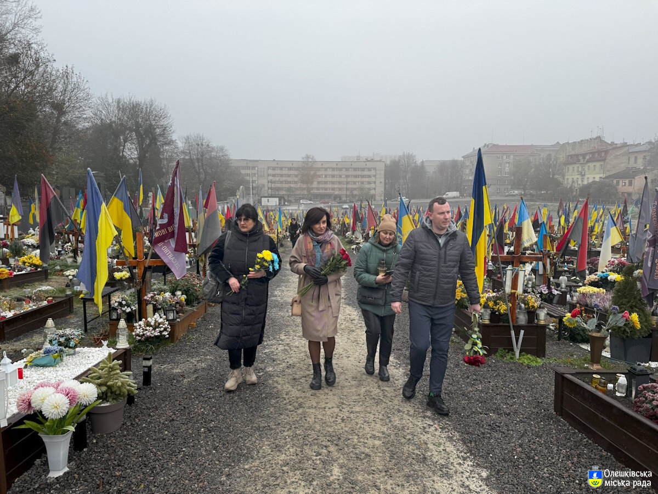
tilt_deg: -8.0
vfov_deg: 56.8
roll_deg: +0.1
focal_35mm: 24
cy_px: 247
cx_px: 329
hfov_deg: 71.6
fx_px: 456
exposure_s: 1/730
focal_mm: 6.76
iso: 80
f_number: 1.78
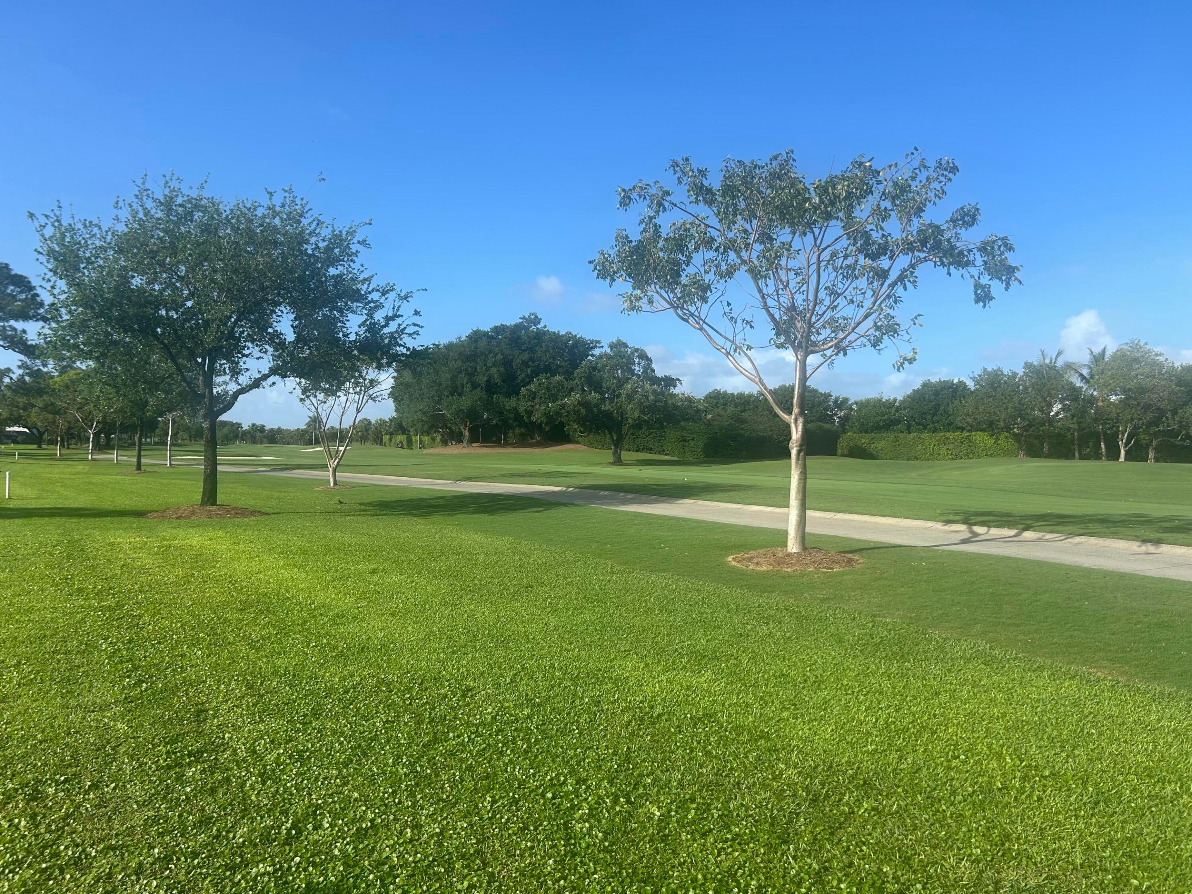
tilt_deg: -0.3
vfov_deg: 53.1
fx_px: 895
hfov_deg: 67.3
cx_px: 596
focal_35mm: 26
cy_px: 447
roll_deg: -0.4
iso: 50
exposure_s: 1/3257
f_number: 1.5
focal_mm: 5.7
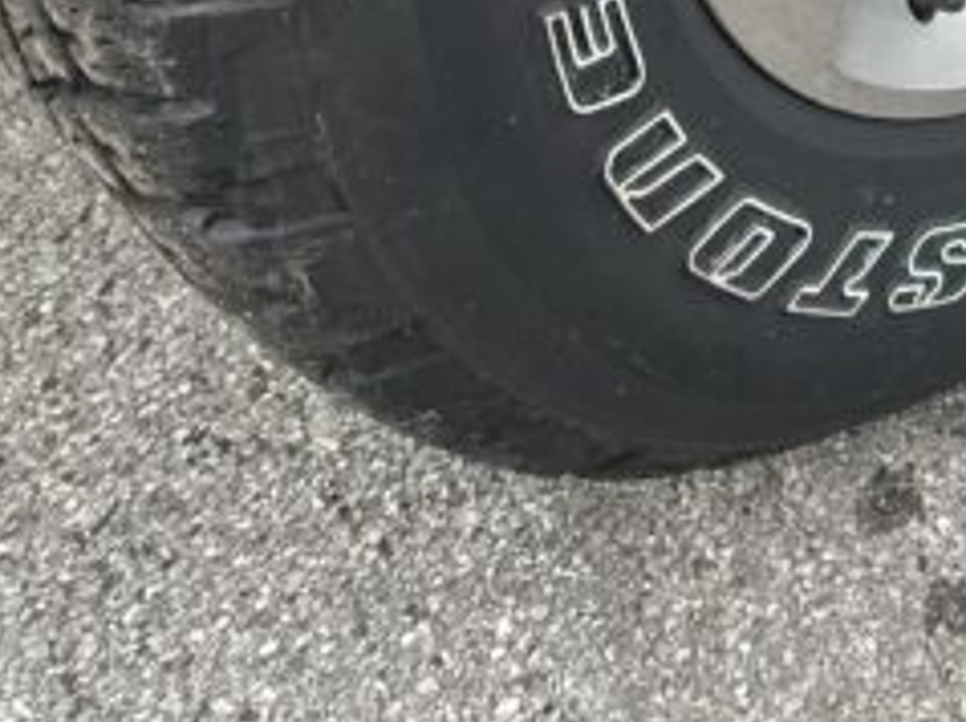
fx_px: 3122
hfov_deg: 17.3
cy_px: -665
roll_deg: -1.4
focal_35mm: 112
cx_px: 873
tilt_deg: -24.8
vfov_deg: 11.9
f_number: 1.5
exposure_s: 1/499
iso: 50
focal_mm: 5.7
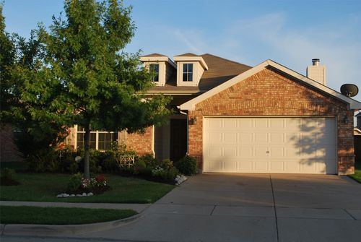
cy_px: 121
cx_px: 180
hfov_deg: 41.1
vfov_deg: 28.2
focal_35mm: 48
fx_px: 482
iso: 100
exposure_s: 1/160
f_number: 6.3
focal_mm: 32
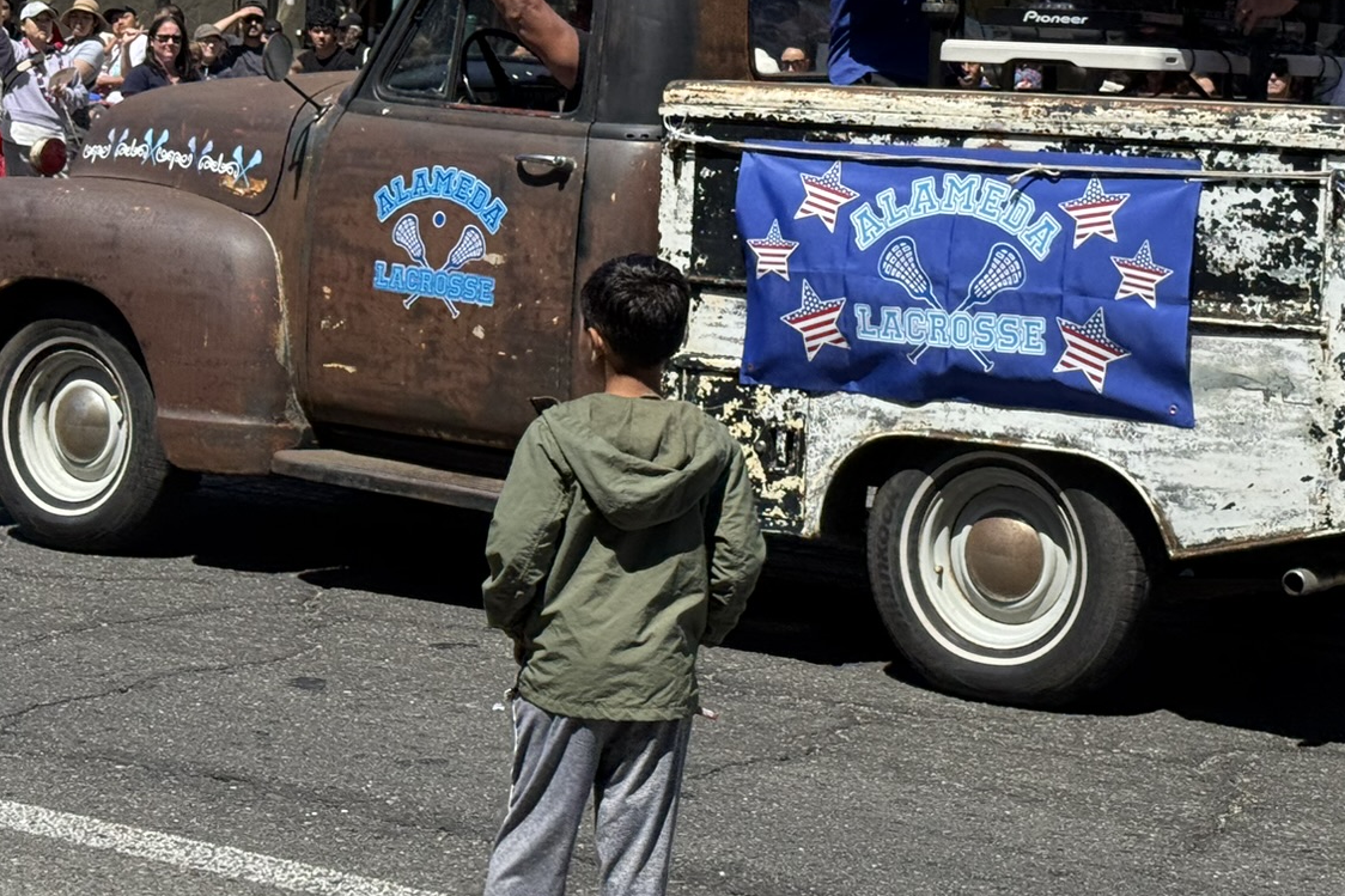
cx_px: 802
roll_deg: -2.1
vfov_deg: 14.8
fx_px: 3399
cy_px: 47
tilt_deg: +0.5
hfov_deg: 22.4
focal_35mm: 91
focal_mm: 6.76
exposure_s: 1/4587
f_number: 1.78
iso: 64
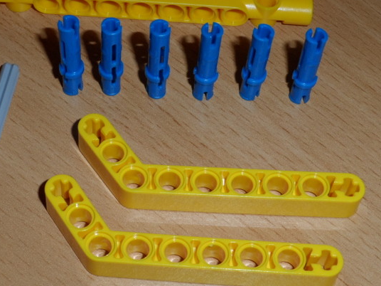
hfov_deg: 22.0
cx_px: 162
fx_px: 980
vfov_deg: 16.6
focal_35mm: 89
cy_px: 104
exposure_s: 1/15
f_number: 7.1
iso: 100
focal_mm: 8.7
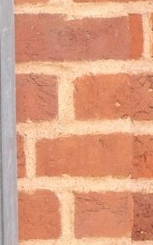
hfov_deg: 1.1
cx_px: -102
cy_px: 309
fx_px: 8169
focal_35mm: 1225
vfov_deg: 1.7
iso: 205
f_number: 4.2
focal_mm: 73.3
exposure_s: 1/50
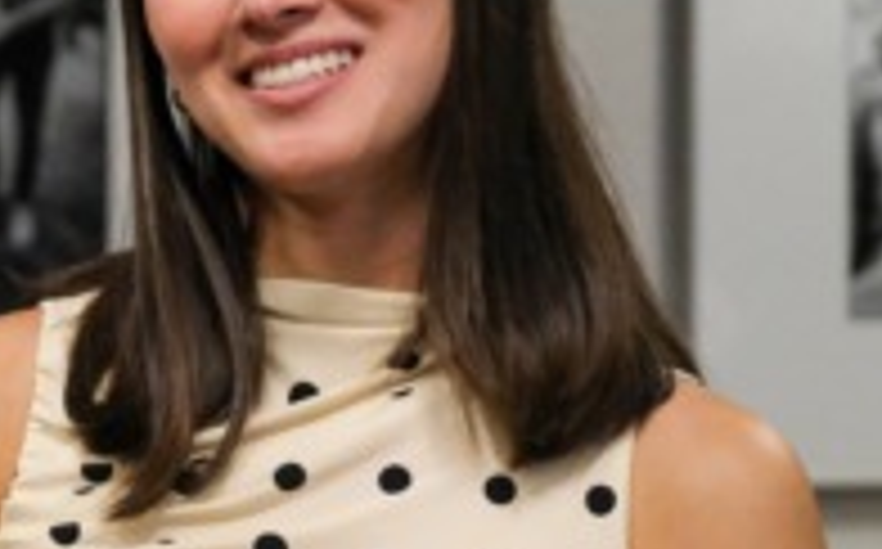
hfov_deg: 9.9
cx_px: 9
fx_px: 5066
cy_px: 286
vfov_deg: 6.2
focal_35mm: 211
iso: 6400
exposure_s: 1/550
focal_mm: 52
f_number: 2.8
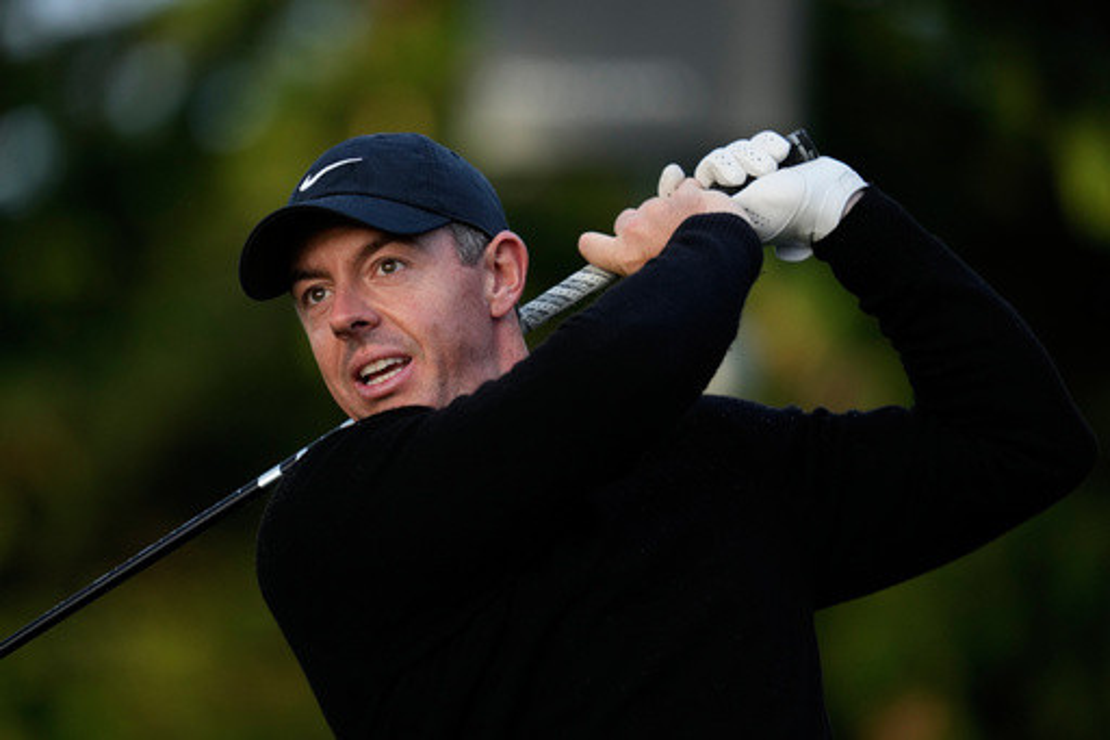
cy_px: 370
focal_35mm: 400
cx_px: 555
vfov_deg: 3.4
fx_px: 12329
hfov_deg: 5.2
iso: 1600
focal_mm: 400
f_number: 2.8
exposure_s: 1/2000
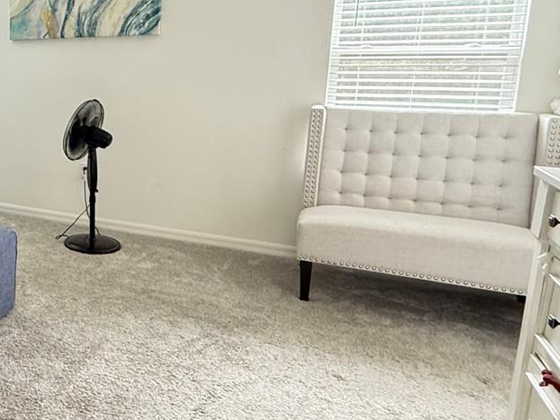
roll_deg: -0.1
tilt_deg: -7.9
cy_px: 149
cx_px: -37
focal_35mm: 36
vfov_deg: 39.3
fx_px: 583
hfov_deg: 42.1
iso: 400
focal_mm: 2.22
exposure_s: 1/60
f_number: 2.2
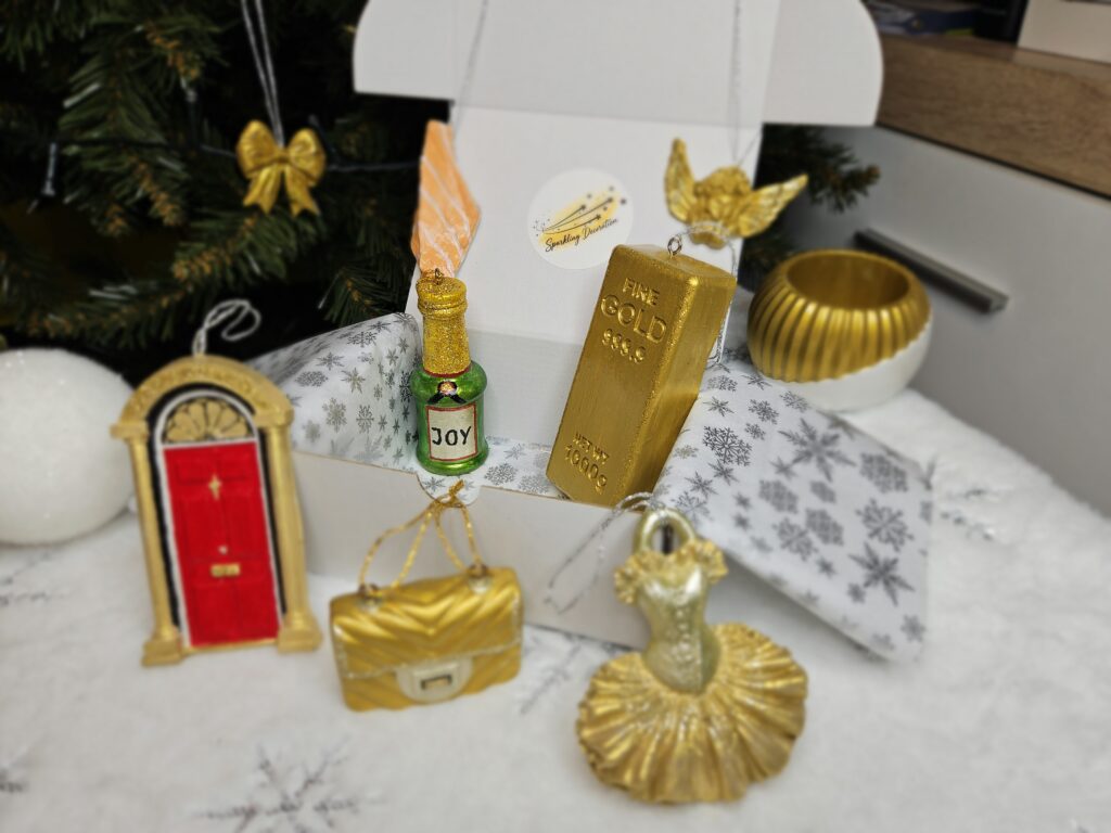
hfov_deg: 73.9
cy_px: 416
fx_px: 738
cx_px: 556
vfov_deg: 58.9
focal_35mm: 23
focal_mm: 5.4
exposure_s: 1/62.5
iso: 25
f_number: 1.8
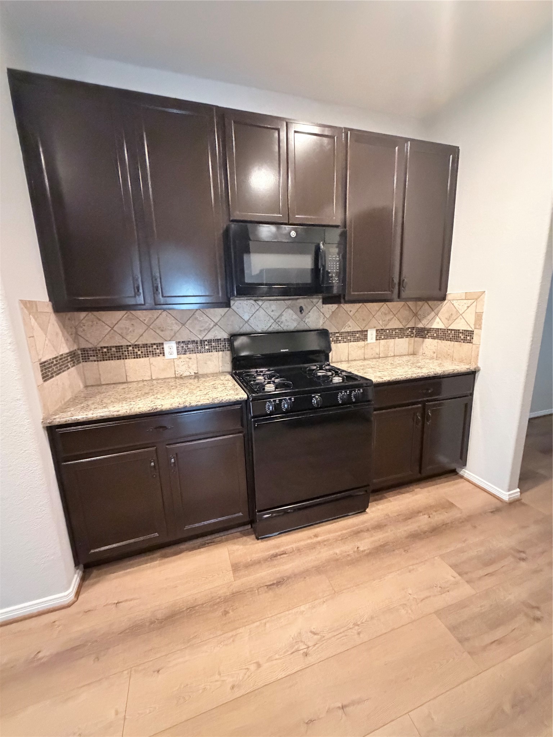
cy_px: 368
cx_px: 276
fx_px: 298
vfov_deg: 102.1
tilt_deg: -12.9
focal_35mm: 14
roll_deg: +1.6
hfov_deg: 85.7
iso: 1250
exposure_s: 1/60
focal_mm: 2.22
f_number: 2.2
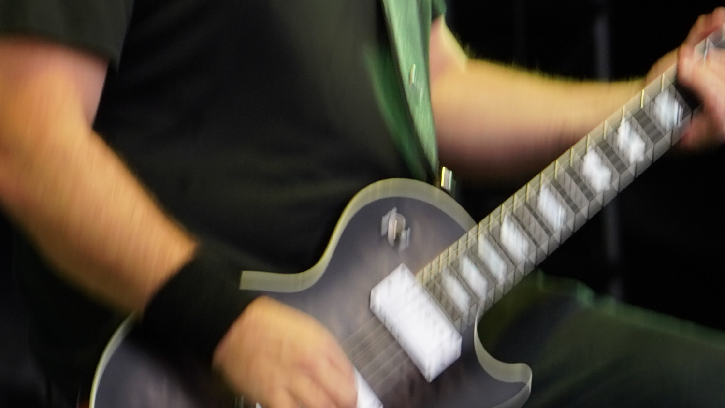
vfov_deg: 2.8
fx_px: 8459
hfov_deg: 4.9
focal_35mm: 440
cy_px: -9
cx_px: 433
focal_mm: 105
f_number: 4
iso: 320
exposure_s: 1/125
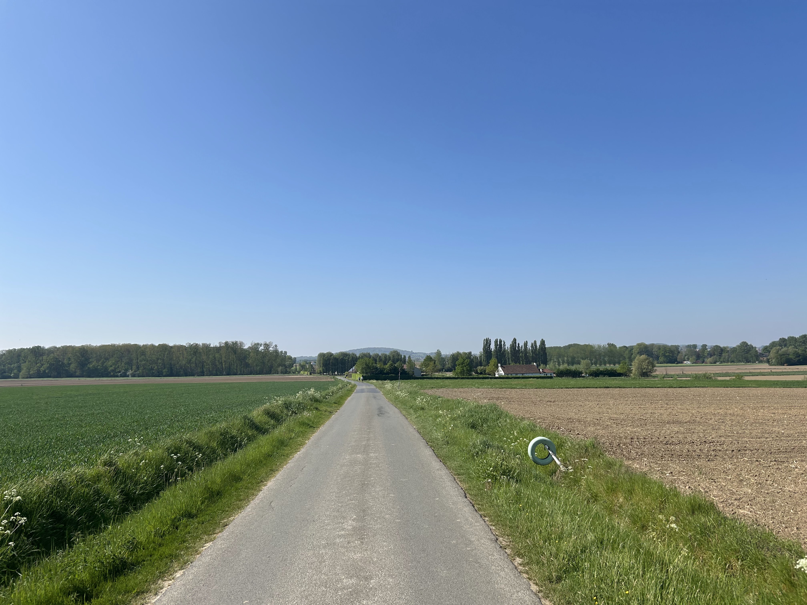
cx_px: 404
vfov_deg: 53.1
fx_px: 606
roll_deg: +2.0
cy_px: 302
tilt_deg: +4.6
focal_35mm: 26
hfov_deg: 67.3
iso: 50
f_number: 1.5
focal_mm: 5.7
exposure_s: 1/5882
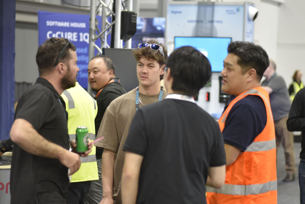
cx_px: 158
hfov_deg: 17.3
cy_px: 113
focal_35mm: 118
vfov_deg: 11.6
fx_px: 1000
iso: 1800
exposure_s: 1/125
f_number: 2.8
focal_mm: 100
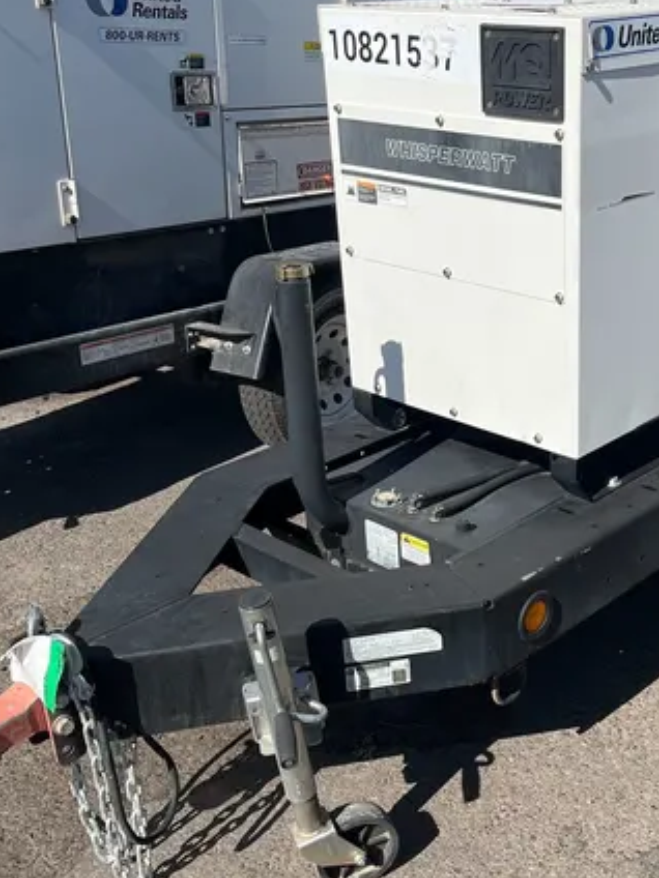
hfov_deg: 31.4
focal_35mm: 45
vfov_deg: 42.0
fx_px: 1142
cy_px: 486
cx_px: 518
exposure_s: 1/4149
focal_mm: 5.1
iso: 50
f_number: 1.6
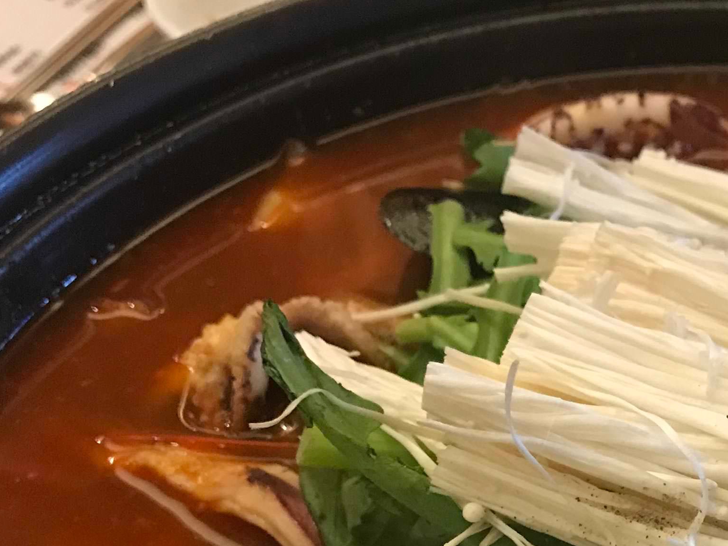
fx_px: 1556
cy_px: 667
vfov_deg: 18.8
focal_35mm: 74
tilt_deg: -51.9
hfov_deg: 25.3
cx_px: 686
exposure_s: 1/8
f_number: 1.8
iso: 100
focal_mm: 3.99
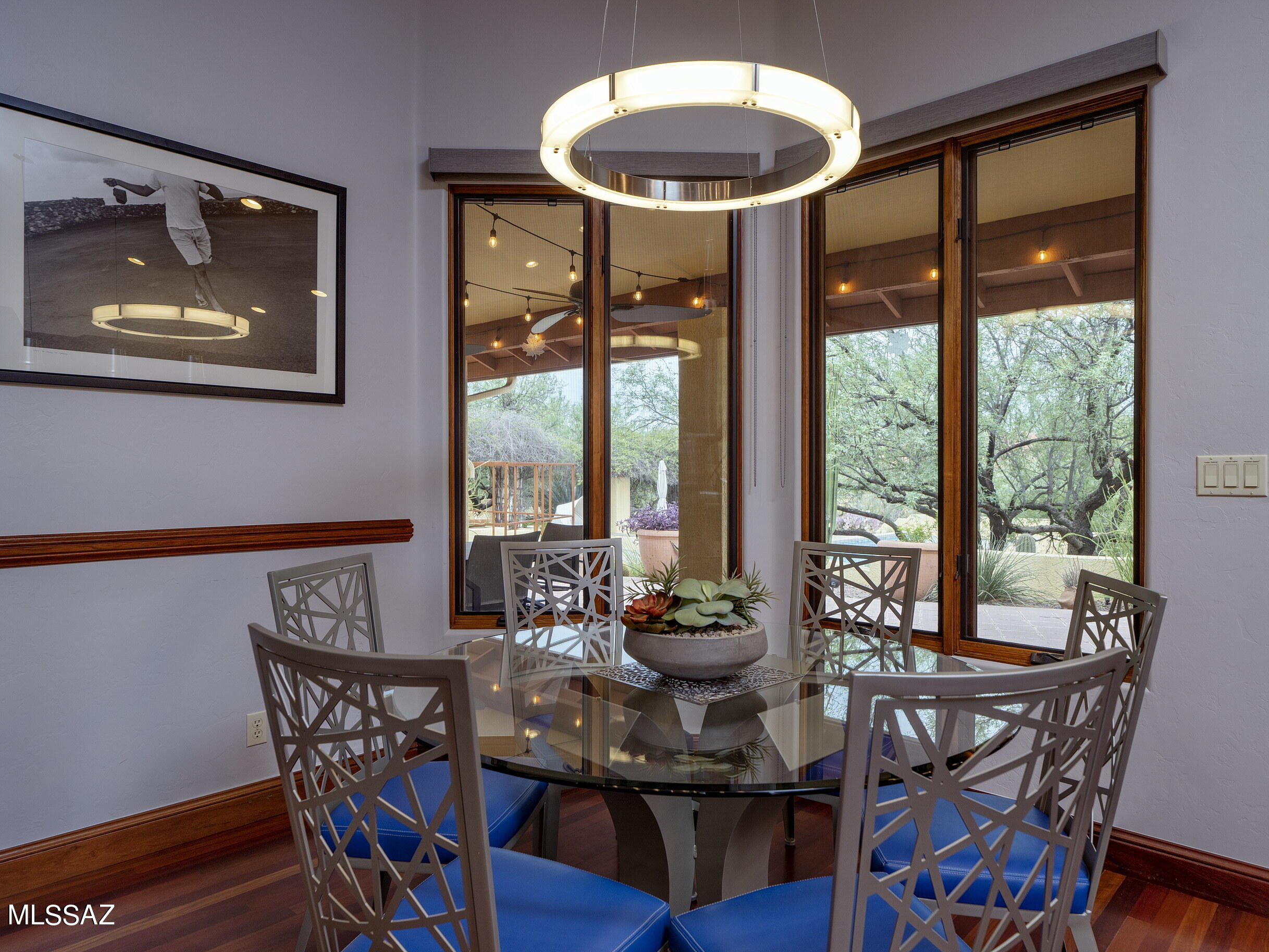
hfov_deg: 79.0
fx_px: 770
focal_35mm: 21
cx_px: 646
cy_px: 473
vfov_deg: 63.5
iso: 200
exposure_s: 1/13
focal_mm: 19
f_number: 7.1
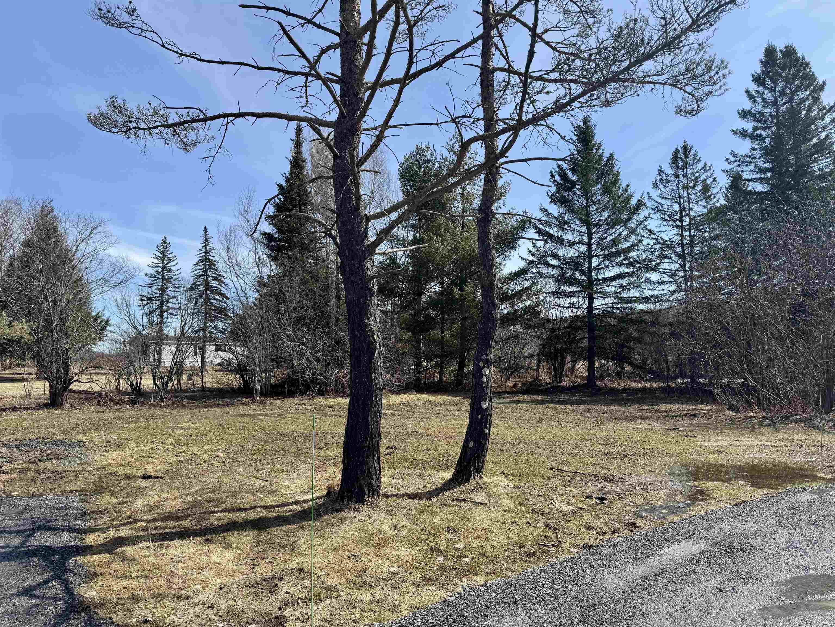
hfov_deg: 71.6
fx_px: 579
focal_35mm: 24
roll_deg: -0.3
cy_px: 314
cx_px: 418
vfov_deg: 56.8
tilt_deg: +5.0
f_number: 1.78
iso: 80
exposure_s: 1/3802
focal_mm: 6.76
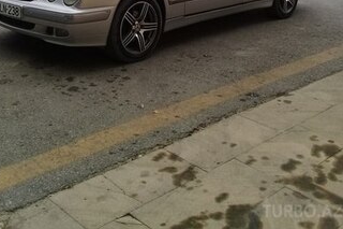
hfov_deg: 39.5
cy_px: -37
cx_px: 149
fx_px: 476
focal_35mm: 50
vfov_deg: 24.7
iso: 50
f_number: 2.2
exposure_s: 1/821
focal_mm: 3.3
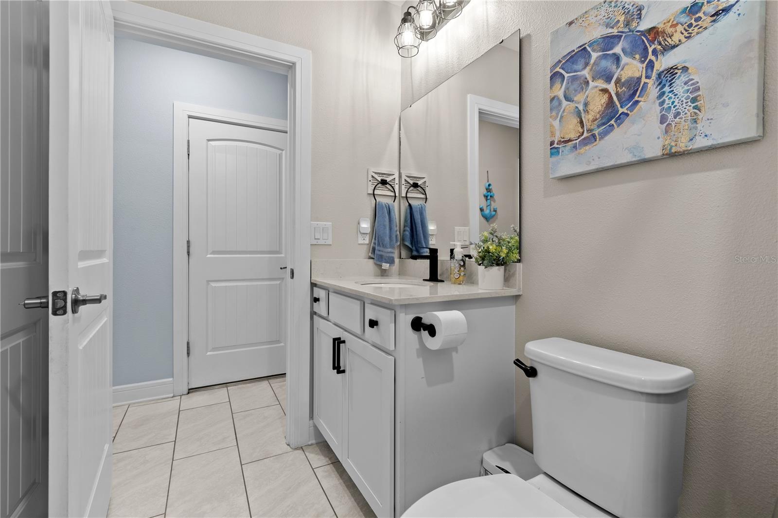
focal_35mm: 15
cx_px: 389
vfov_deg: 77.3
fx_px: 324
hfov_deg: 100.4
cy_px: 259
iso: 100
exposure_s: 1.3
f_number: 7.1
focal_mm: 10
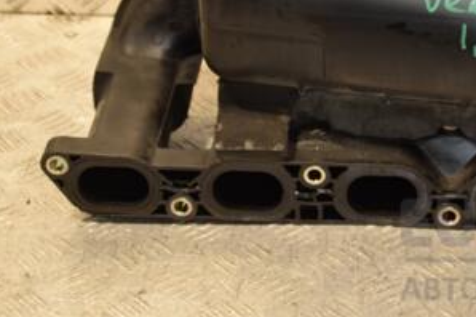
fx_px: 1677
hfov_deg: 16.1
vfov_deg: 10.7
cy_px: 10
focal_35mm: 127
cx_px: 371
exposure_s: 1/100
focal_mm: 42
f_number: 4.8
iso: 800
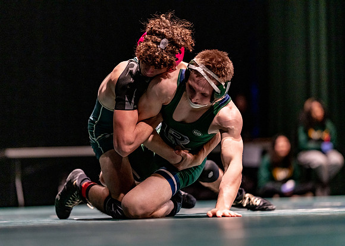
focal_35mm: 141
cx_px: 172
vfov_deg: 10.2
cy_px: 123
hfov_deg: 14.2
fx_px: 1386
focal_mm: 135
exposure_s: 1/800
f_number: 1.8
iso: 2000
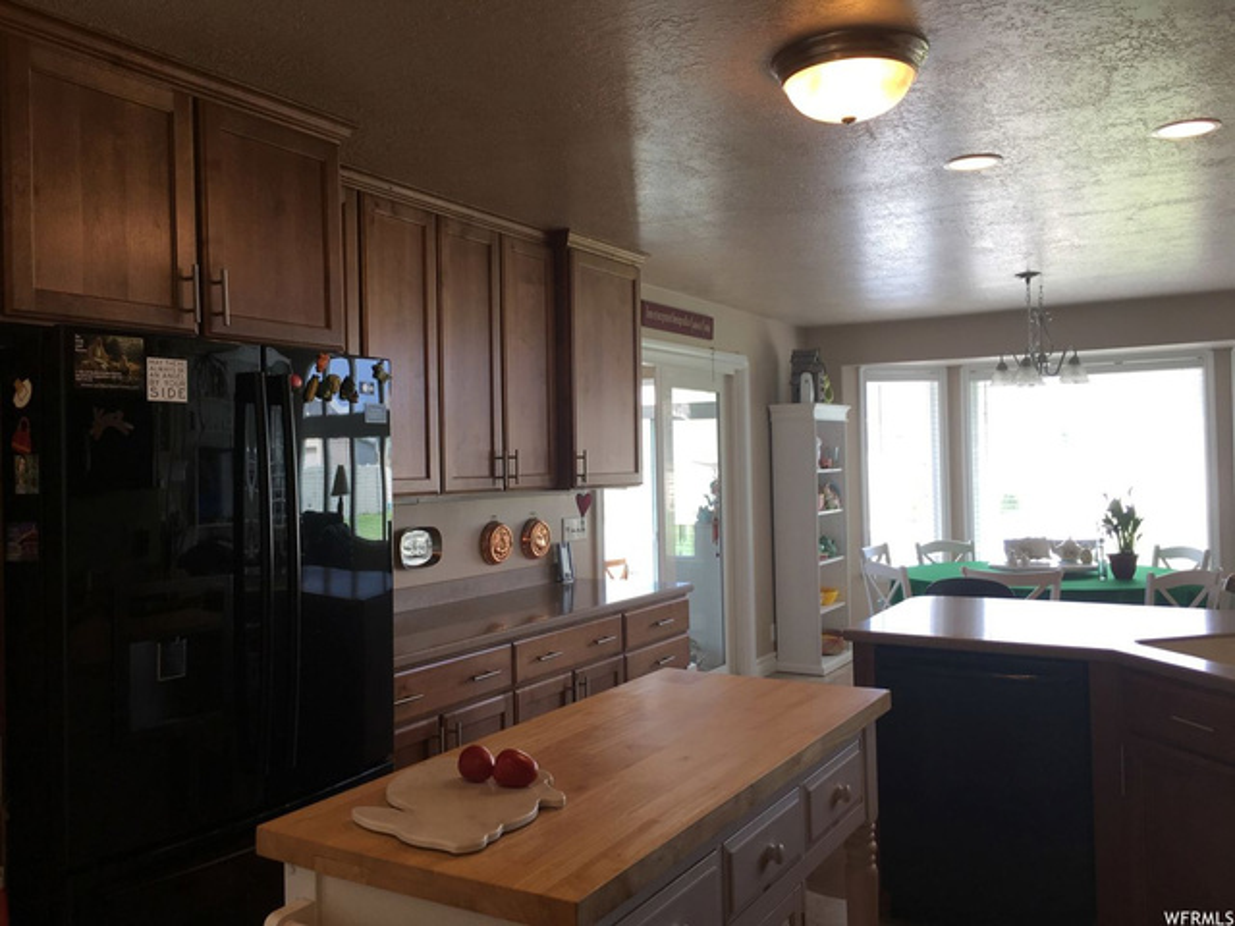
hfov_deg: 61.7
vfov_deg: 48.2
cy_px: 463
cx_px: 618
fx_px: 1035
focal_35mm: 29
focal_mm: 4.15
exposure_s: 1/60
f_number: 2.2
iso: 25
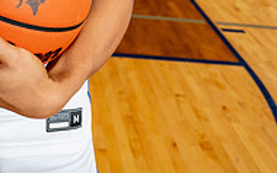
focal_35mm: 58
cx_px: 63
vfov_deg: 17.5
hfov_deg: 34.2
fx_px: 438
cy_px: -150
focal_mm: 24
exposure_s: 1/250
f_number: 4
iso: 250
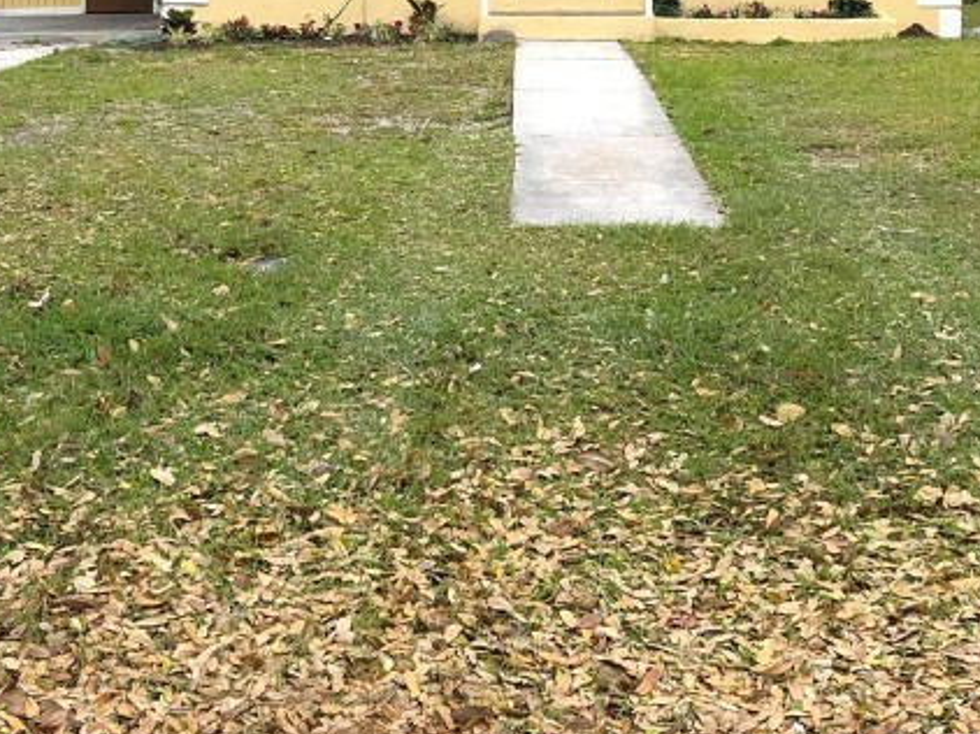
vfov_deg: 20.7
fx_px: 1924
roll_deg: -0.4
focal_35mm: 68
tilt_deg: -1.1
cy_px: -33
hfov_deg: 28.5
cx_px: 562
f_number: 1.8
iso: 20
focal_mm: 3.99
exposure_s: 1/1548
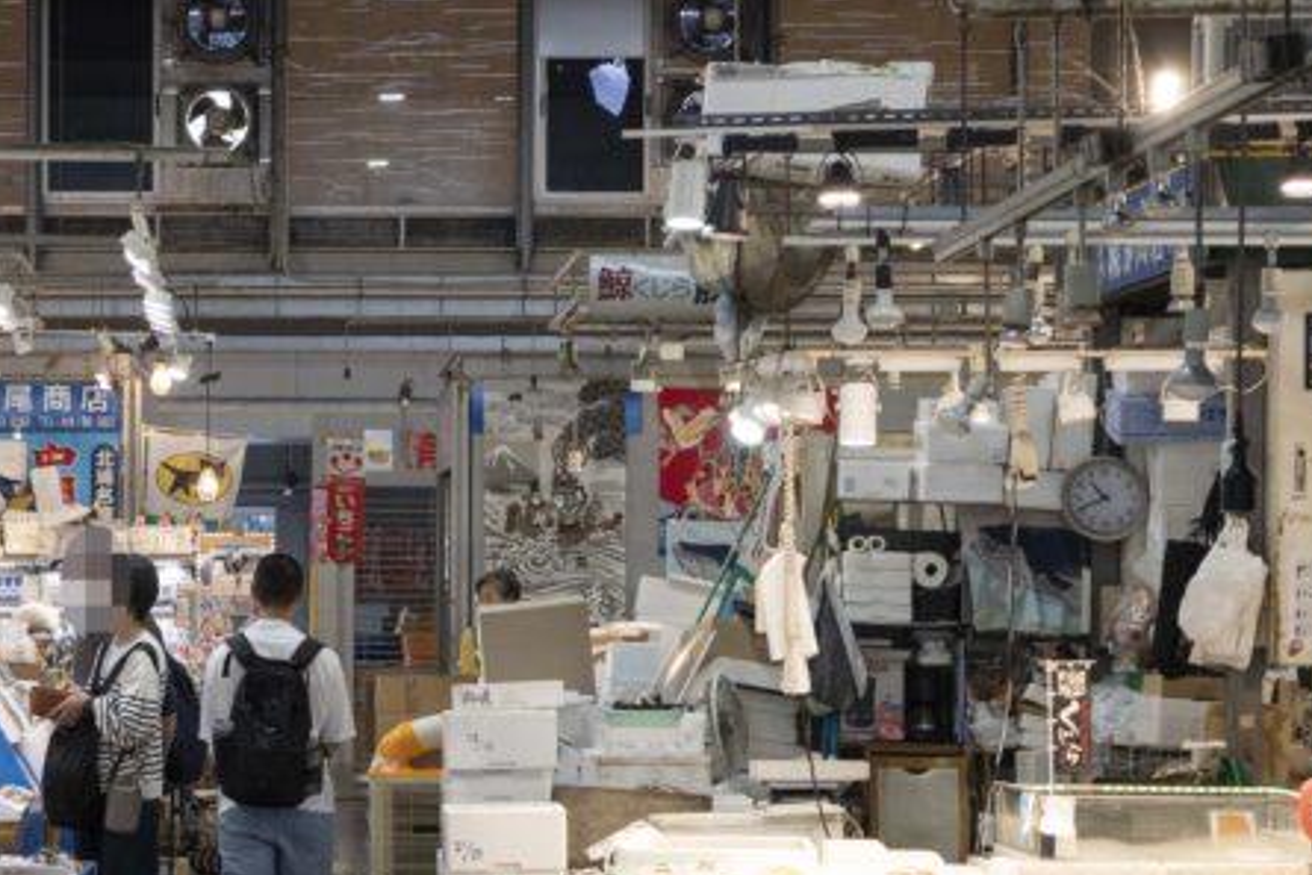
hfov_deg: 14.7
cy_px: 670
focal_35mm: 138
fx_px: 5031
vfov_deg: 9.9
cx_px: 130
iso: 1250
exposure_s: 1/160
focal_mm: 60
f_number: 5.6
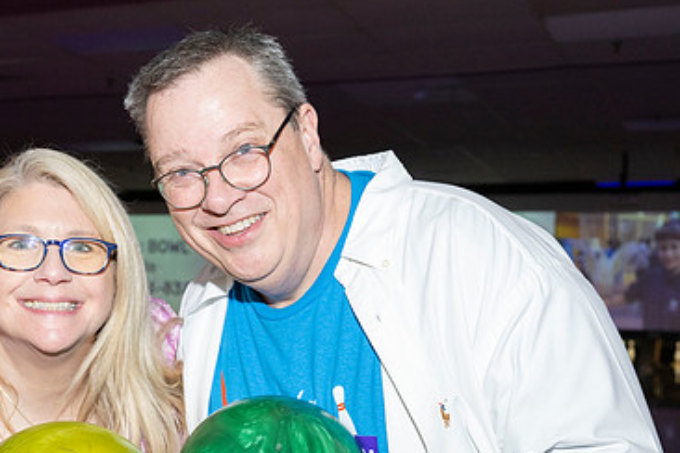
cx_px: 255
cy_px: 318
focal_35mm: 57
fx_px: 1077
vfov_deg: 23.6
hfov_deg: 34.9
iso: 1600
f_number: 5.6
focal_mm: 36
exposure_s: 1/100
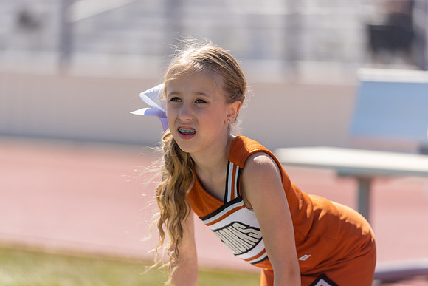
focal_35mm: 184
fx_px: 2188
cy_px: 143
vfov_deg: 7.5
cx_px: 214
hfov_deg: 11.2
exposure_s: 1/1600
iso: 100
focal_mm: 184
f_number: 2.8
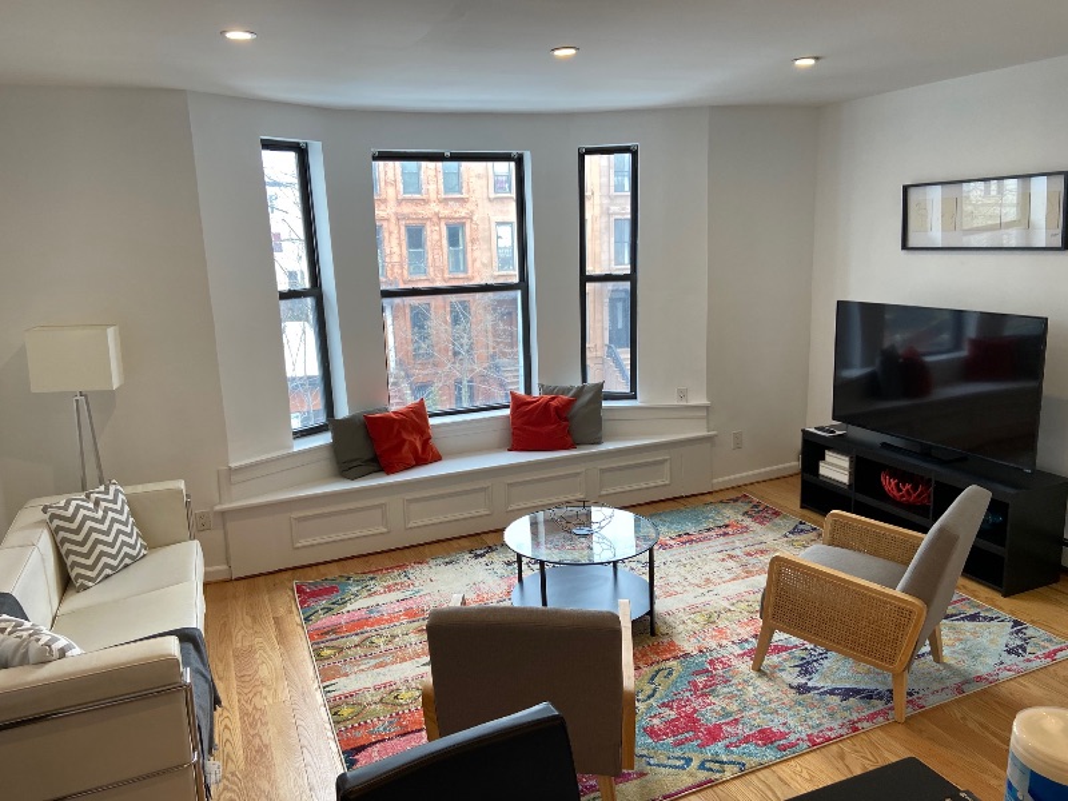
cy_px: 400
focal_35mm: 26
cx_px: 534
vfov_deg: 53.1
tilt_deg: -12.3
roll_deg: +1.8
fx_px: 802
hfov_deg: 67.3
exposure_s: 1/120
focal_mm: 4.25
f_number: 1.8
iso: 64
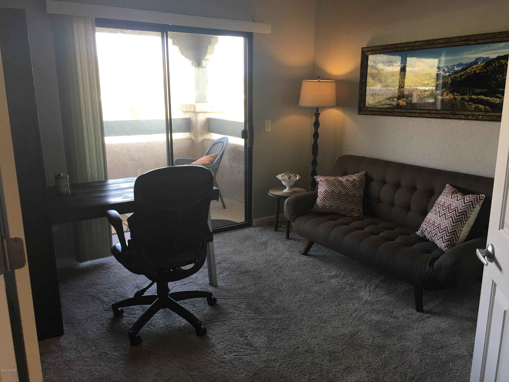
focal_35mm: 29
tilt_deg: -12.6
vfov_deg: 48.2
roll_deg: +0.0
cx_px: 254
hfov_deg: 61.7
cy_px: 191
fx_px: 426
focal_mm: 4.15
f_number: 2.2
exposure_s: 1/30
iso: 25
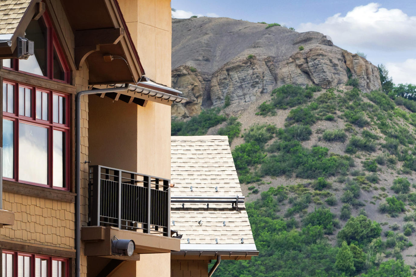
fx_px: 3525
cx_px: 16
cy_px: 56
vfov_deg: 4.5
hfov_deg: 6.7
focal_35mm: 305
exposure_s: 1/640
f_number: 8
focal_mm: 140
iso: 640
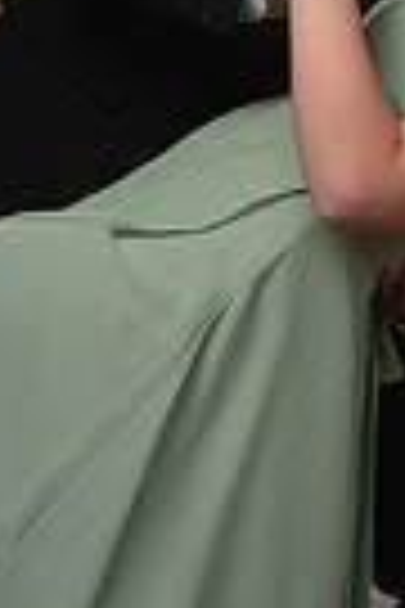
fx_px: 6766
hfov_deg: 3.4
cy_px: -68
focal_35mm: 401
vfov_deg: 5.1
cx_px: 410
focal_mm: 120
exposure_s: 1/125
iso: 400
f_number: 5
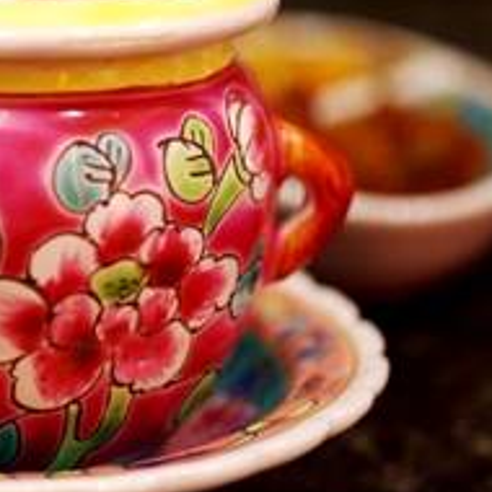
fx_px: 1883
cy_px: 126
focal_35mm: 117
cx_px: 0
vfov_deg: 14.8
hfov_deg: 14.6
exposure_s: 1/40
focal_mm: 35
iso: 800
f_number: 2.8
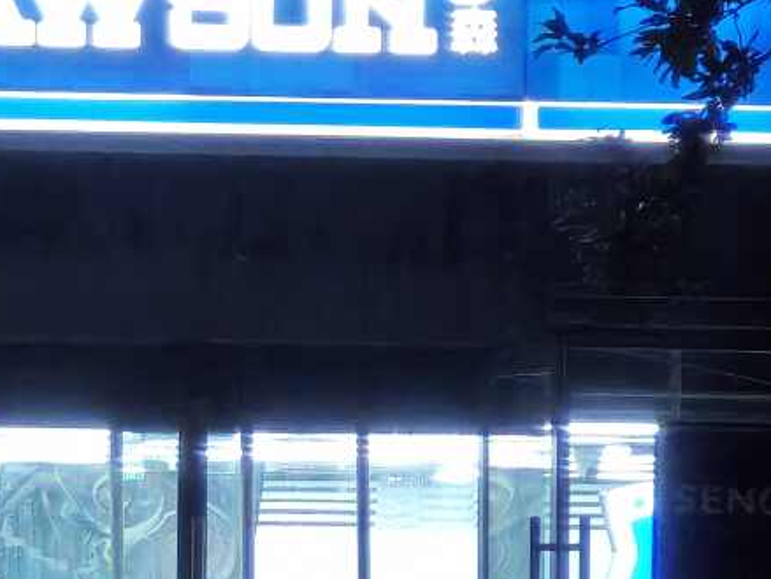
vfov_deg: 1.8
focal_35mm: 833
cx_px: 485
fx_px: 18569
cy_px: 516
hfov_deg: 2.4
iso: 400
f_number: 2.5
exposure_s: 1/100
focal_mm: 19.4
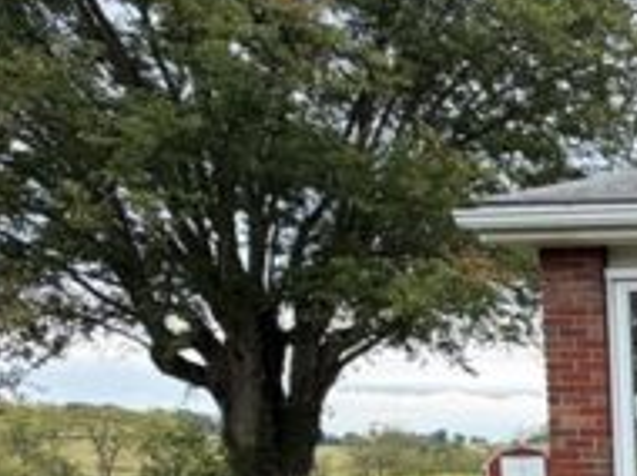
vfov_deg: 22.7
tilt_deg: -3.4
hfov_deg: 22.5
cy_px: 580
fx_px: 1084
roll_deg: +0.5
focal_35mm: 59
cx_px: 1086
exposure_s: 1/233
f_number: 2.2
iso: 40
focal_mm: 2.22
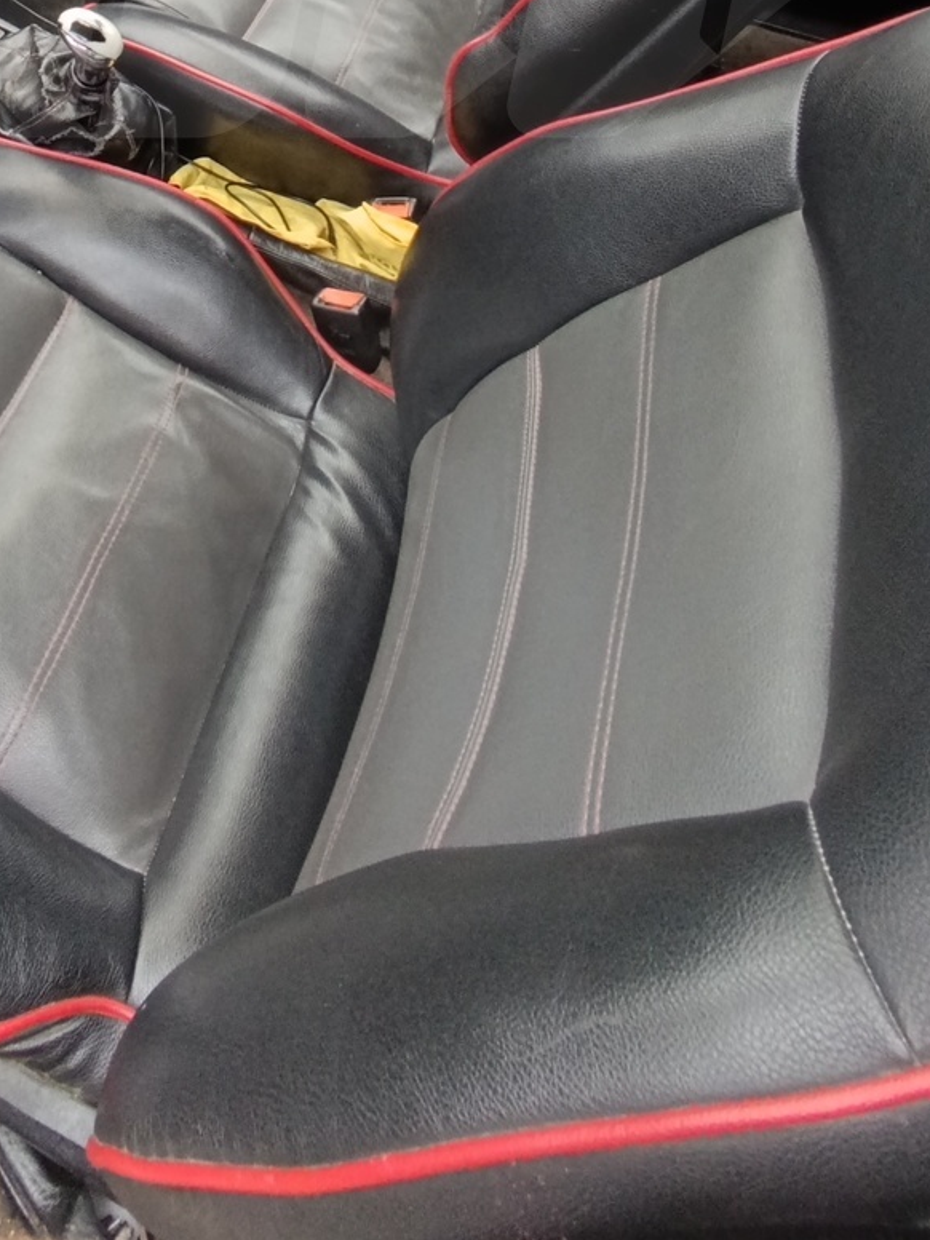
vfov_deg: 45.5
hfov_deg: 41.1
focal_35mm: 33
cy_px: -35
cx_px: 187
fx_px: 1182
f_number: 2.2
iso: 200
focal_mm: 1.65
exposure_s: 1/50
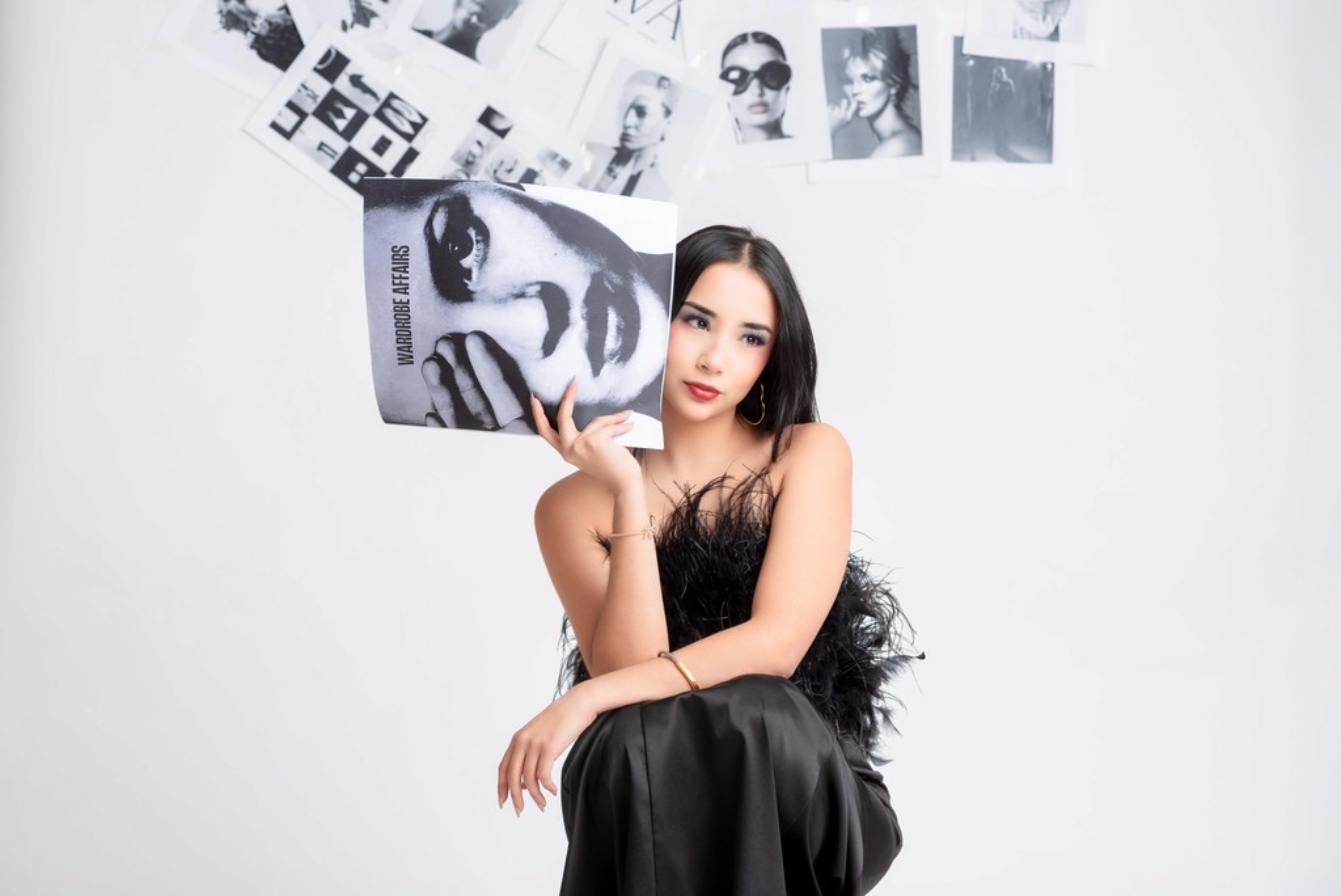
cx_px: 670
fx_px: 3541
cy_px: 448
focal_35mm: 95
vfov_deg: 14.4
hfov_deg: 21.4
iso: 100
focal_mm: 95
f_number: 8
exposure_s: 1/160
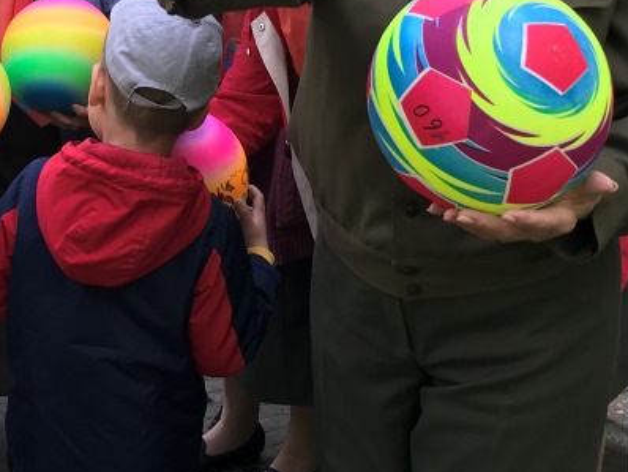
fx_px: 1307
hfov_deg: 26.9
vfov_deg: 19.7
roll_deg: -0.8
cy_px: -24
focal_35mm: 72
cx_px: 215
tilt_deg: -6.4
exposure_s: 1/298
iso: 20
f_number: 1.8
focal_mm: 3.99
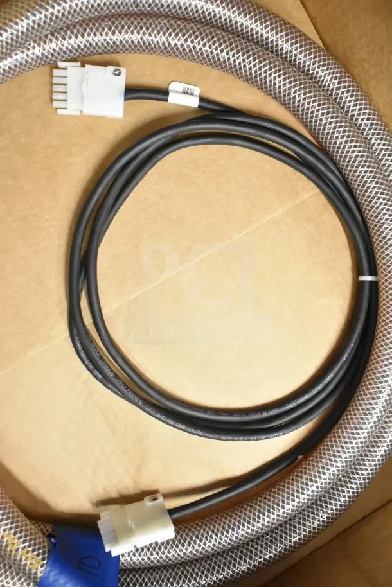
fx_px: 588
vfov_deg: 53.1
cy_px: 294
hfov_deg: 36.9
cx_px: 196
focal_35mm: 36
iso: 3600
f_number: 4
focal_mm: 24
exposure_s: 1/40
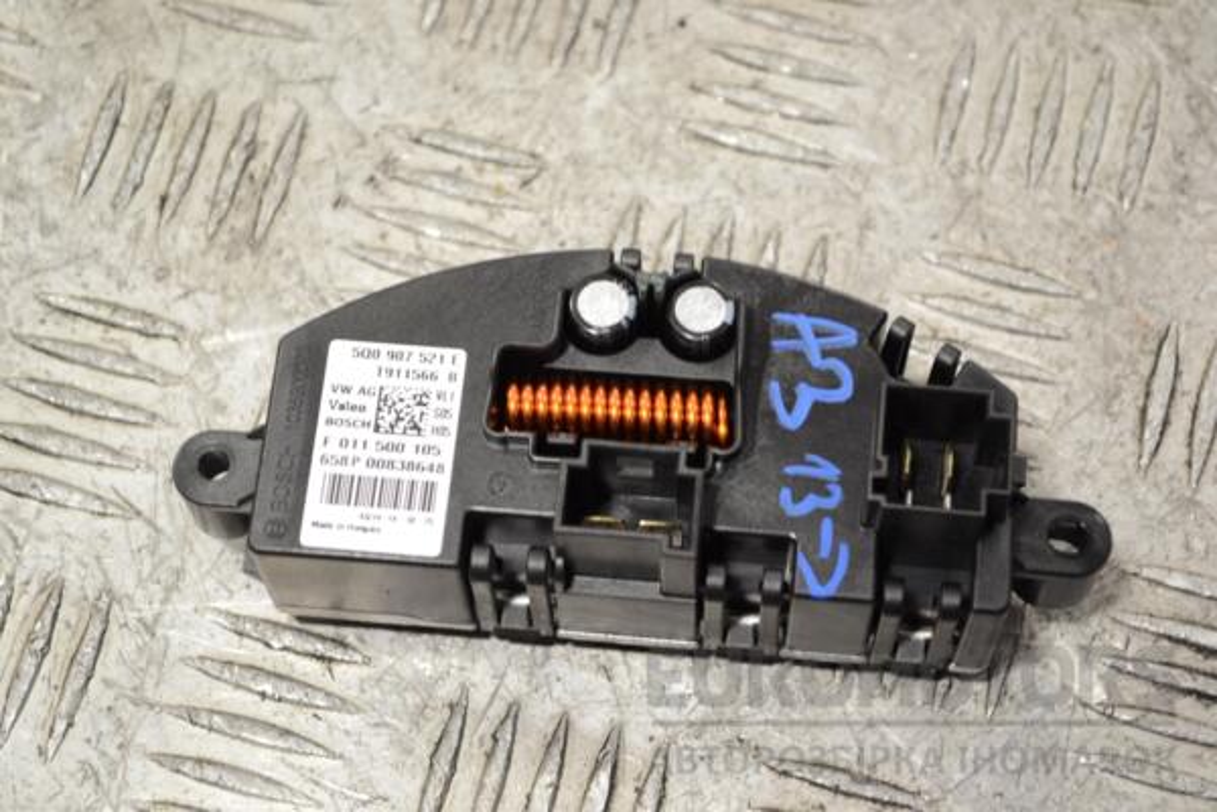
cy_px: 406
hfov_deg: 24.6
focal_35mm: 82
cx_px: 608
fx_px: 2789
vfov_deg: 16.6
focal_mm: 55
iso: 280
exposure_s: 1/30
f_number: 5.6
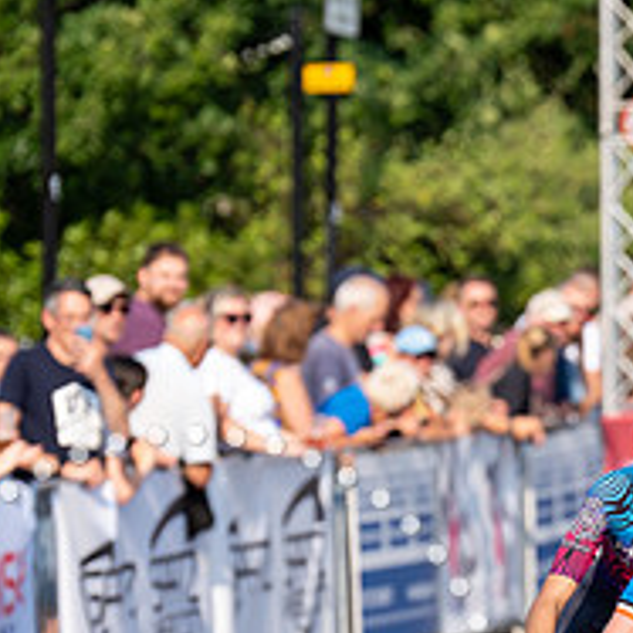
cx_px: 806
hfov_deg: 3.2
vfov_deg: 3.2
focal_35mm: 544
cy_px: 574
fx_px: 11255
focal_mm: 175
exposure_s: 1/1000
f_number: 4
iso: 160
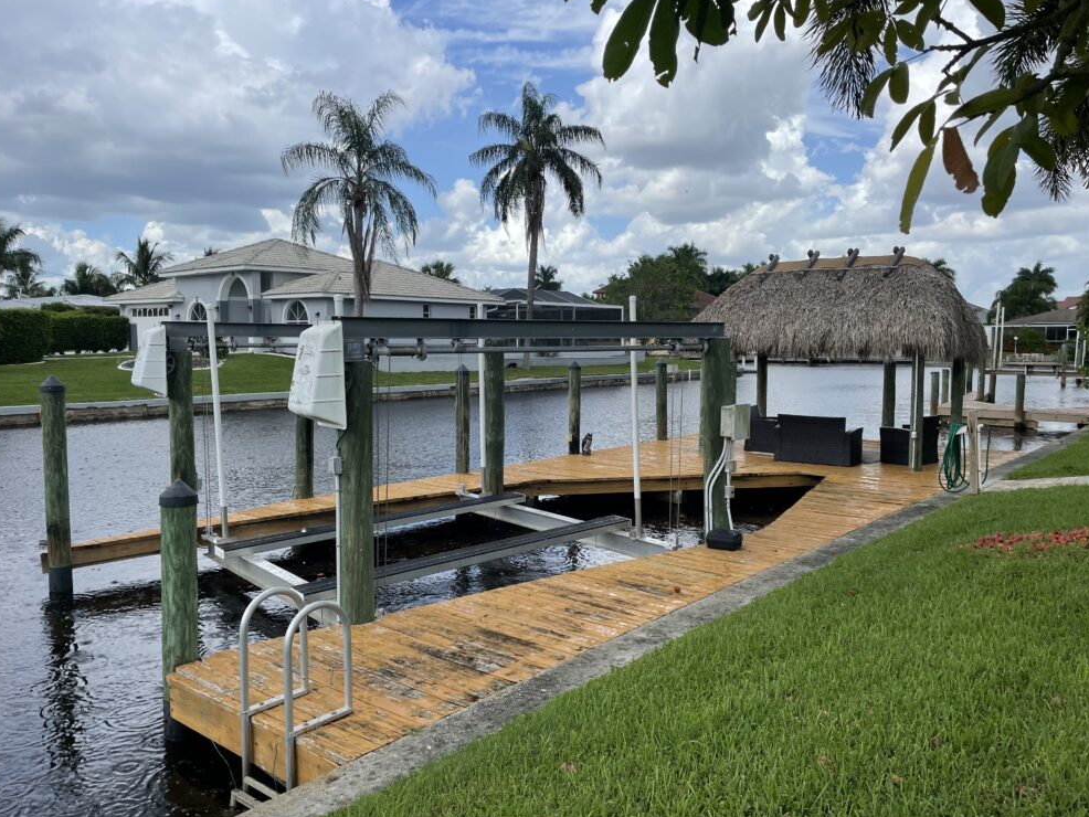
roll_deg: +0.1
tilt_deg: -2.5
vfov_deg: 51.4
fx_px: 850
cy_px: 415
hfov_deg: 65.3
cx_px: 537
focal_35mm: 27
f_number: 1.6
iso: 32
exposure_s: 1/2564
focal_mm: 4.2
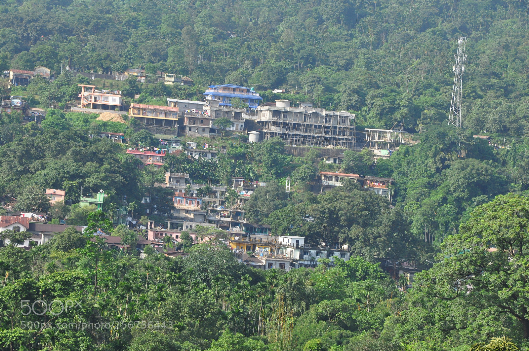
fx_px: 2158
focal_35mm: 147
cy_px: 176
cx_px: 264
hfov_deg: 14.0
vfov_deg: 9.3
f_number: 11
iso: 800
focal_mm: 98
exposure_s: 1/500
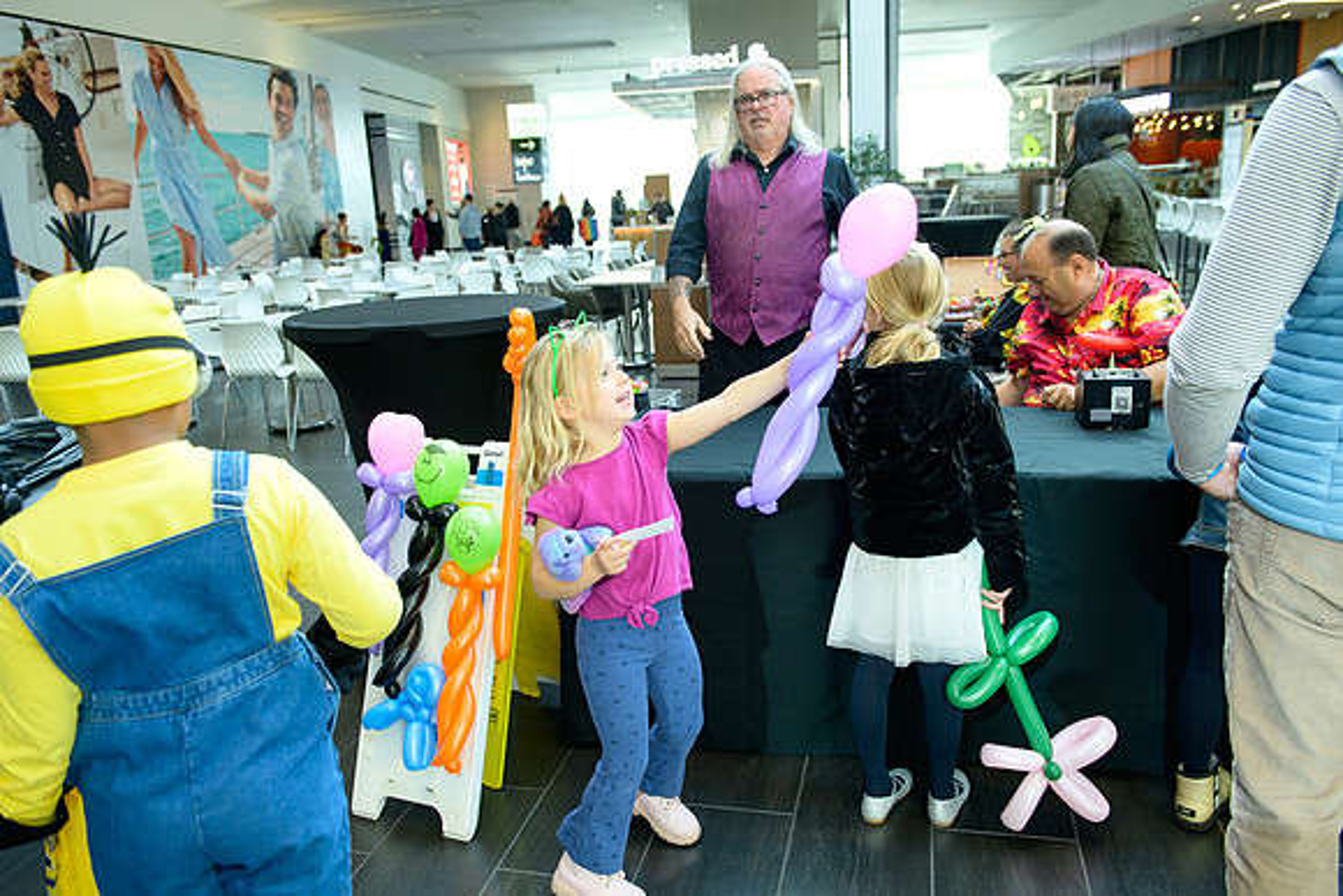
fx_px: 1045
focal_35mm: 28
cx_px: 672
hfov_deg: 65.5
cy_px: 448
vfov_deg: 46.4
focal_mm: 28
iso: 1000
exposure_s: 1/200
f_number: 3.5
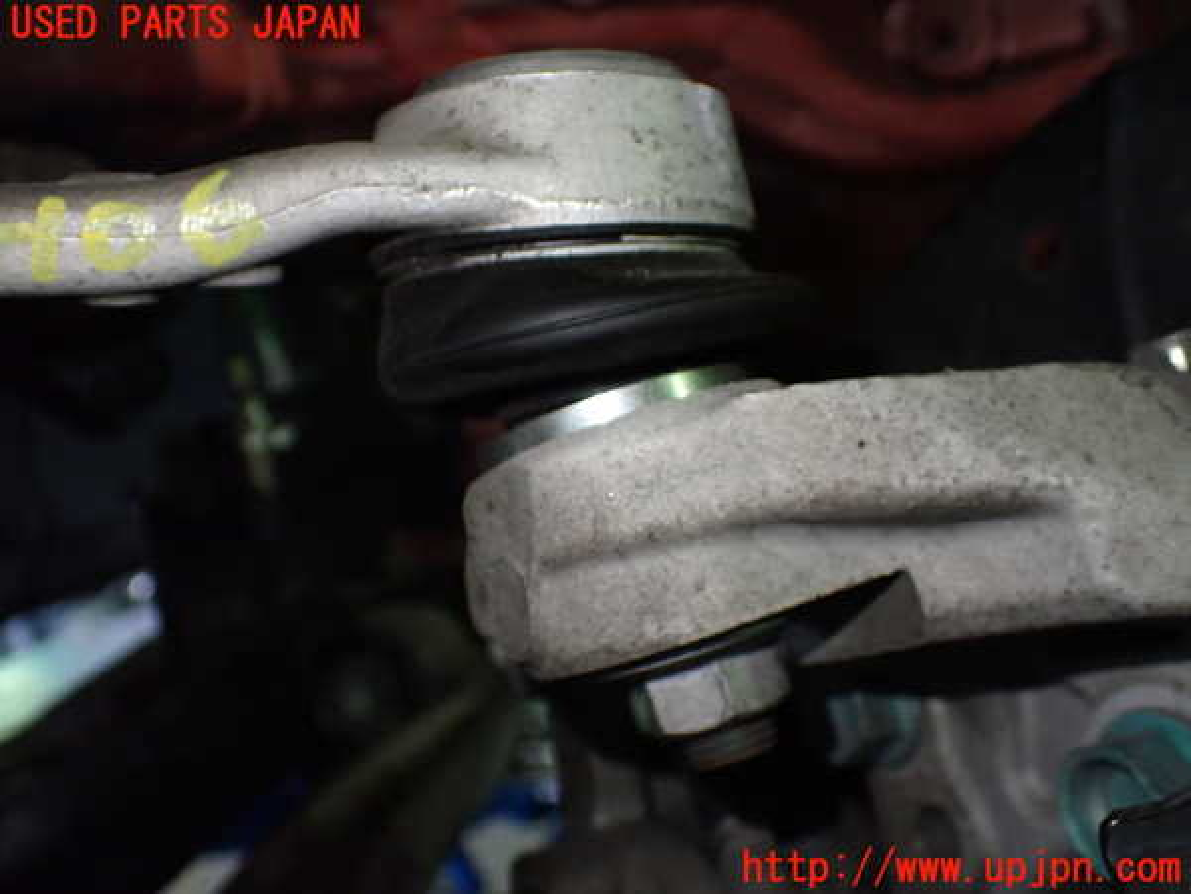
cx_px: 596
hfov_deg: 51.4
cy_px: 447
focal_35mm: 36
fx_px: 1239
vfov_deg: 39.7
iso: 800
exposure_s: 1/125
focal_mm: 6.37
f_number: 2.5
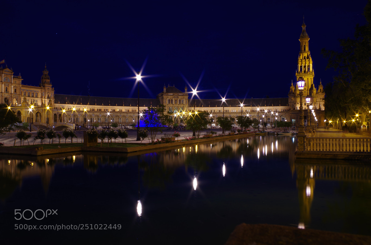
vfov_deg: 42.1
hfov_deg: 60.4
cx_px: 186
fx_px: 319
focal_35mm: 31
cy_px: 122
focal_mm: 21.25
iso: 100
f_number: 29
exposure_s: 30
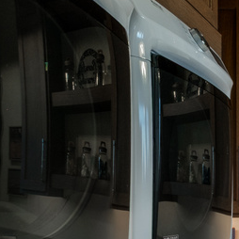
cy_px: 245
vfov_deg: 25.1
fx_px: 508
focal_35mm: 65
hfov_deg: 20.0
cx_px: 419
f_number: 5.6
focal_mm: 12.6
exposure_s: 1/40
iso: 400
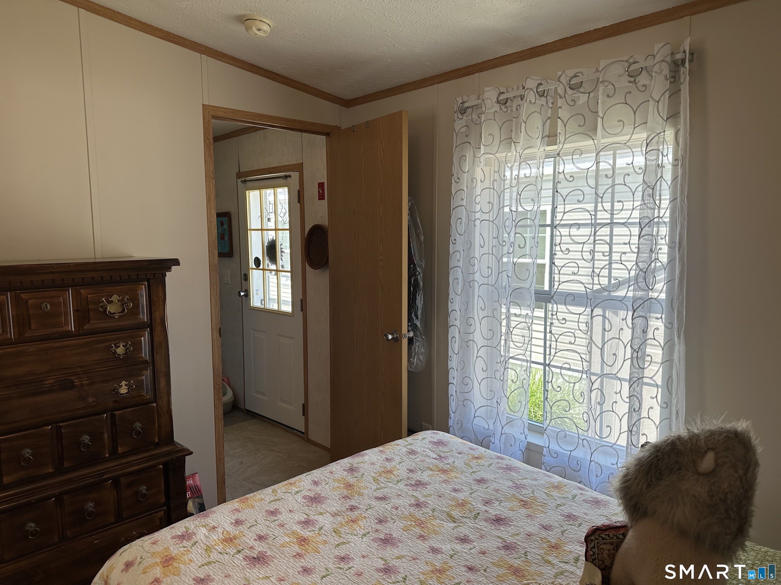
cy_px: 292
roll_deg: +0.3
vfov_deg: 56.8
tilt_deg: -5.8
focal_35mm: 24
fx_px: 541
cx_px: 390
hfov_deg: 71.6
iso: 80
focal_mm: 6.86
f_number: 1.78
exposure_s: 1/256
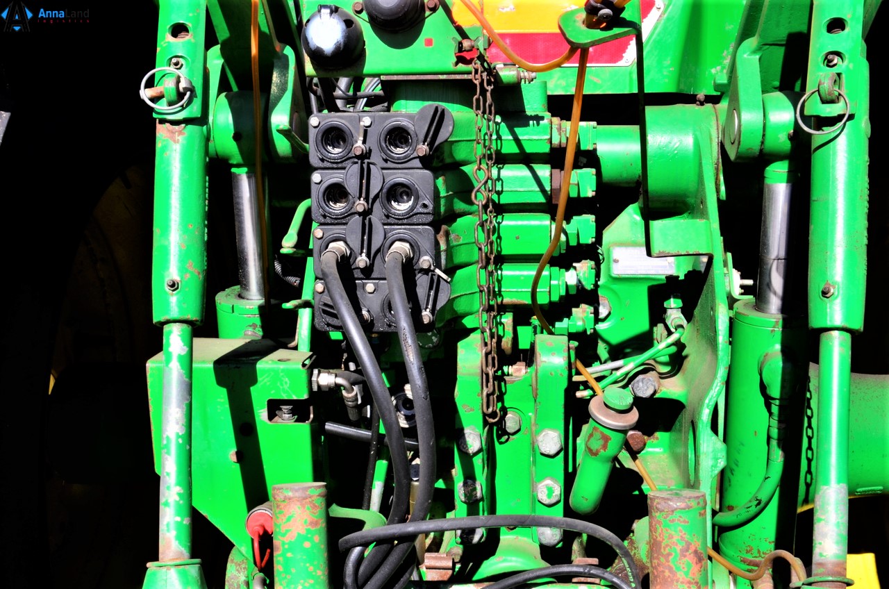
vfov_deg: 31.8
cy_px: 294
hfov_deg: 46.5
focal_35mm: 42
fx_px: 1035
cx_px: 444
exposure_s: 1/15
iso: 125
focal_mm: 28
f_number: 25
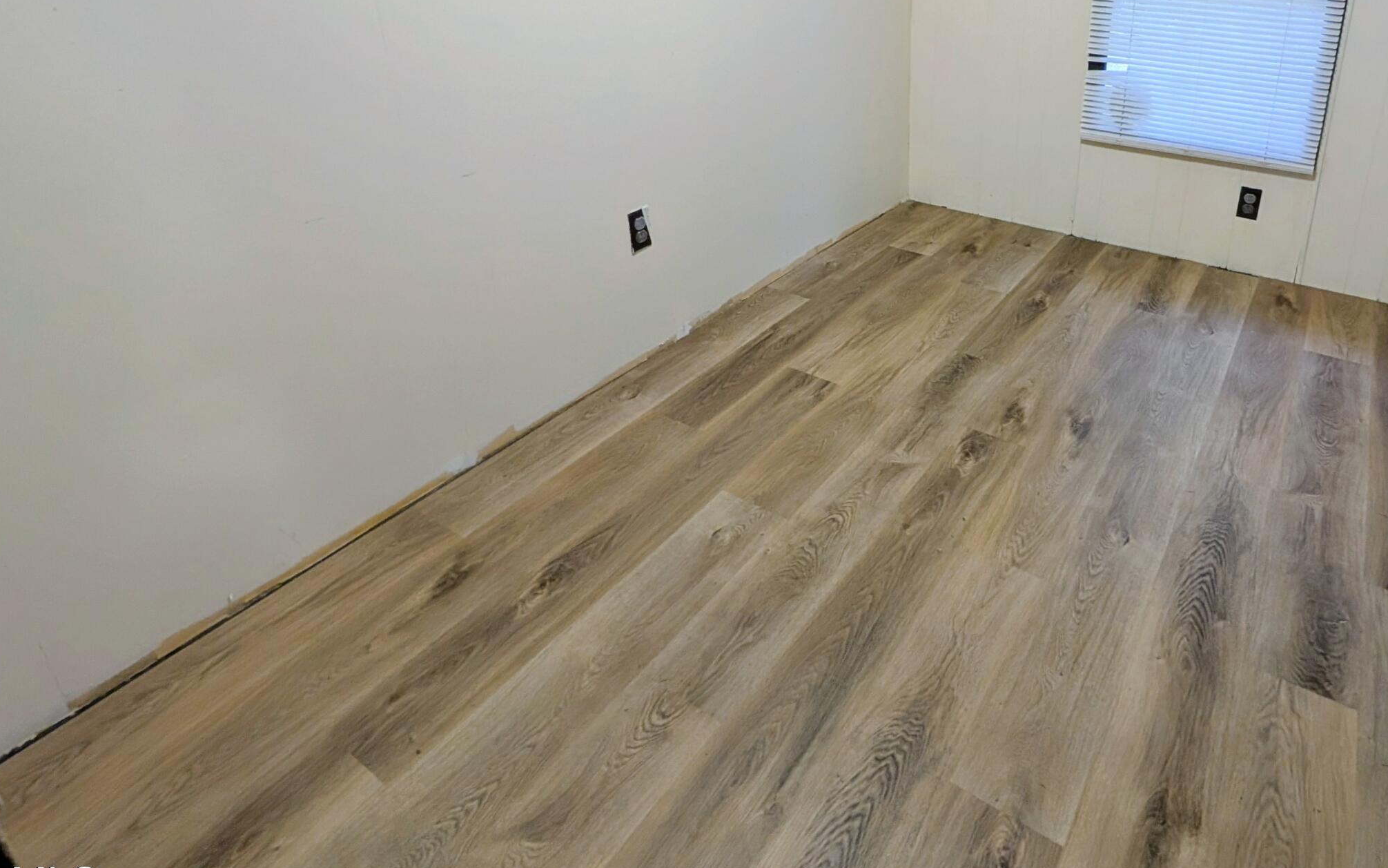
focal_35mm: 19
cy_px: 175
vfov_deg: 57.6
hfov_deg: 85.5
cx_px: 904
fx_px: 719
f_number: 1.7
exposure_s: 1/24
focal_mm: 2.02
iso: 158
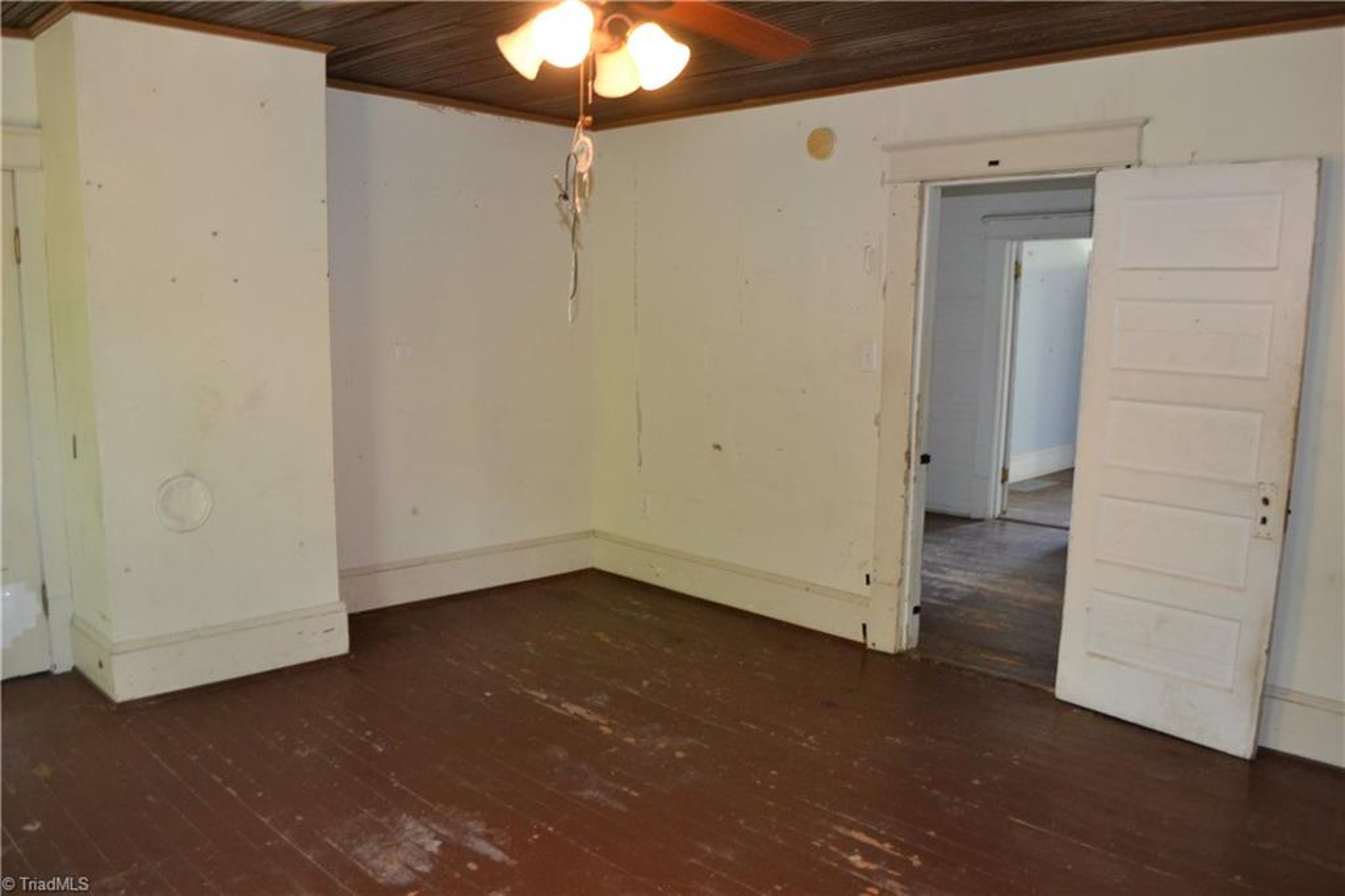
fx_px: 1008
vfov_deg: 47.9
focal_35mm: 27
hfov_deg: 67.4
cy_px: 448
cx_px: 672
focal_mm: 18
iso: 1600
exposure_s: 1/60
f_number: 3.5
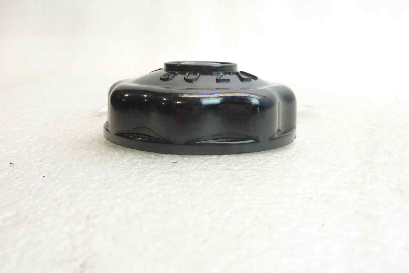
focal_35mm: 40
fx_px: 454
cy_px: 123
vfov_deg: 33.4
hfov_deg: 48.5
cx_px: 204
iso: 80
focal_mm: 4.4
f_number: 3.3
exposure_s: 1/15
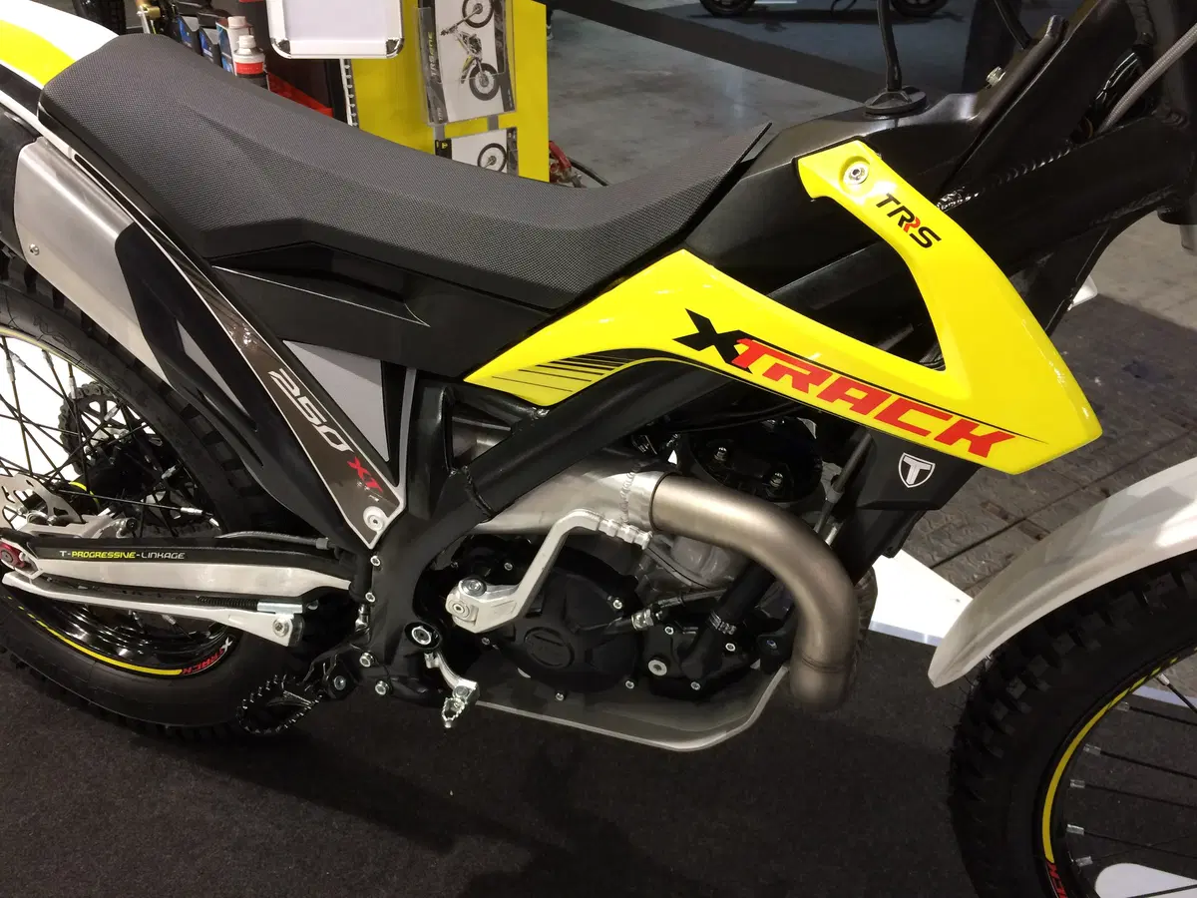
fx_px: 1003
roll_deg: +0.2
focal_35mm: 29
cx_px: 598
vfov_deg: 48.2
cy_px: 449
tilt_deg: -34.5
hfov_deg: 61.7
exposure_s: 1/33
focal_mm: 4.15
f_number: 2.2
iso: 64
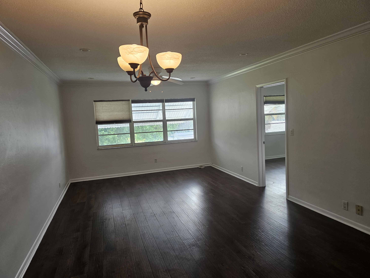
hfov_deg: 73.9
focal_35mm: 23
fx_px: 246
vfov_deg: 58.9
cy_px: 139
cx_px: 185
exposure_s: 1/120
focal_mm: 6.3
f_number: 1.7
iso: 160
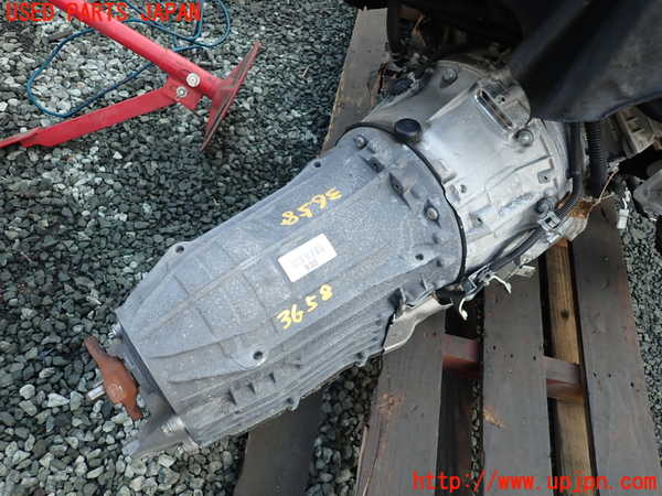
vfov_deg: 54.9
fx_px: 478
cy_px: 248
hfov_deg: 69.4
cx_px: 331
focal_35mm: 25
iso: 100
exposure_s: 1/60
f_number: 2
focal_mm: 4.5
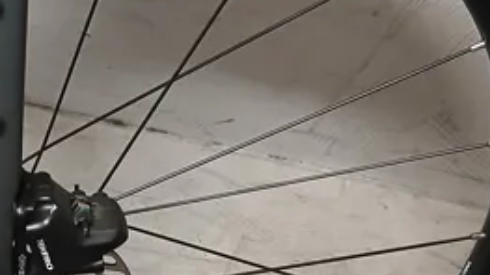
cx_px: -43
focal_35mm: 86
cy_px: 26
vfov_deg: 13.9
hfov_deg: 23.3
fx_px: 1117
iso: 320
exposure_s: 1/25
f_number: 1.8
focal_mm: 3.98
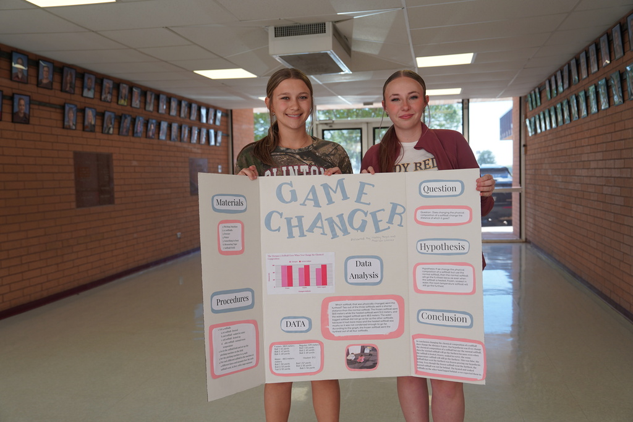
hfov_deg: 58.7
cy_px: 211
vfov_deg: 41.1
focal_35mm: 32
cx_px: 316
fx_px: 563
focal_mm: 32
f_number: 4
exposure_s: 1/160
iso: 200
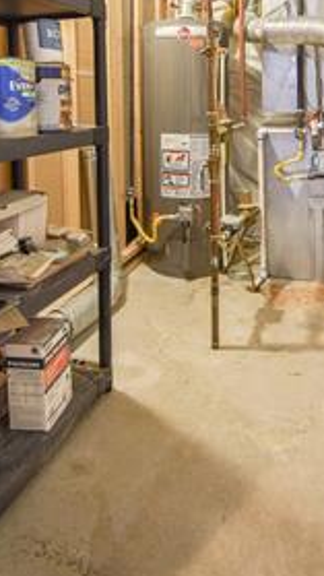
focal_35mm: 27
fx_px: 412
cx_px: 192
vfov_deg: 64.6
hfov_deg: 42.7
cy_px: 128
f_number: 8
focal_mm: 10
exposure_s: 1/2
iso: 320
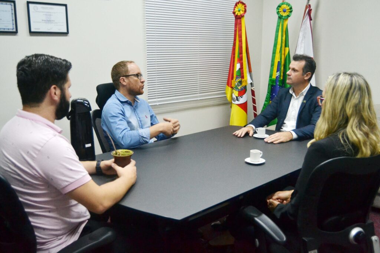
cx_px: 190
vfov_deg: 38.4
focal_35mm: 34
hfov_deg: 55.1
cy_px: 126
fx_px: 364
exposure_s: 1/60
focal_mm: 23
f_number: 3.8
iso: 1800
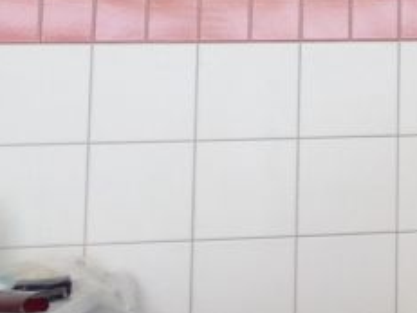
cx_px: 892
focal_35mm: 133
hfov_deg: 12.6
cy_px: -109
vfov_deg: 10.8
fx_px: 1601
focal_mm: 5.4
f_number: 3
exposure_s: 1/10
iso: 400
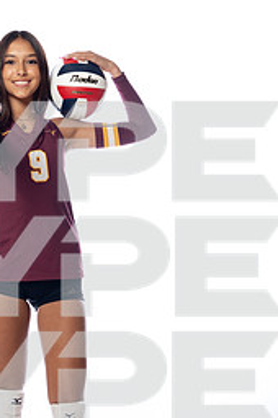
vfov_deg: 23.1
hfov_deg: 15.4
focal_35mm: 88
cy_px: 268
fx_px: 1022
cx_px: 43
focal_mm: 50
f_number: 5.6
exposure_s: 1/250
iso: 640
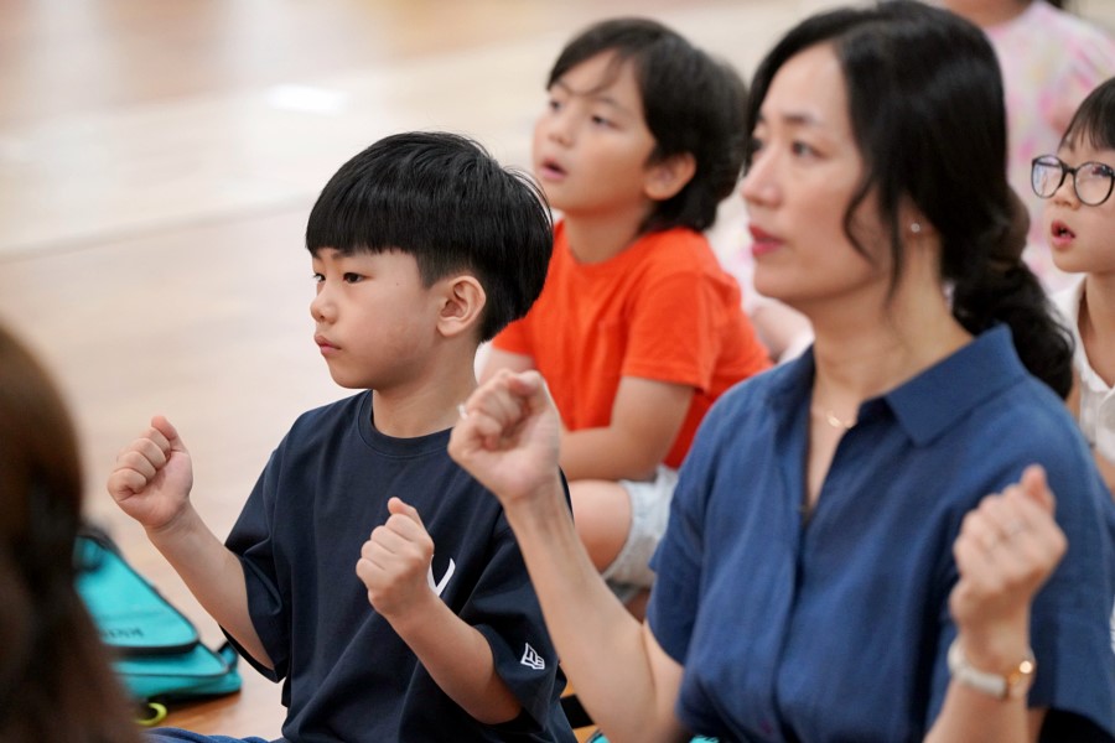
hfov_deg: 10.3
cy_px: 372
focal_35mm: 200
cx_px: 558
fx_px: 6194
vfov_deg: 6.9
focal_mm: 200
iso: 4000
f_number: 4
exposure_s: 1/250
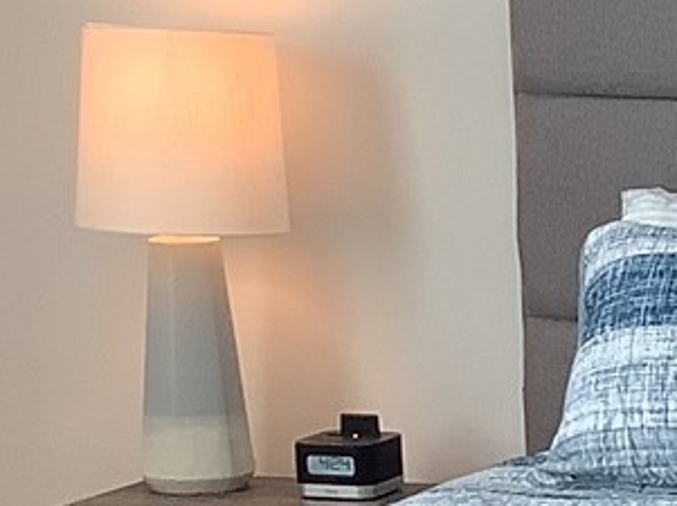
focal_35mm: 165
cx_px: 1084
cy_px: 596
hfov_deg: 11.4
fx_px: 3223
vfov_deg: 8.9
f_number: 2.4
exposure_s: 1/120
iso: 100
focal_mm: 3.3
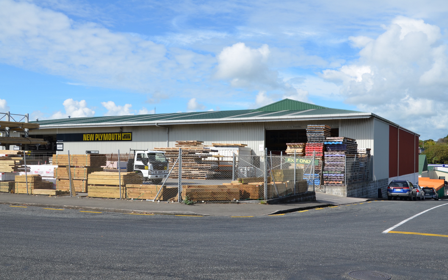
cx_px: 223
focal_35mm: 37
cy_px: 146
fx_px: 452
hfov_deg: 52.7
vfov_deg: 34.4
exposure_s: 1/250
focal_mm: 24
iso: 100
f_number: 8
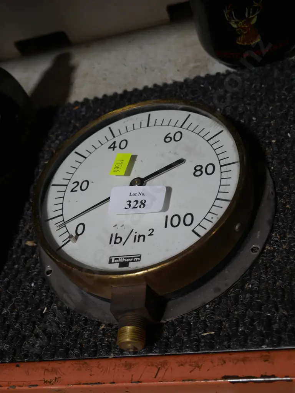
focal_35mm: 48
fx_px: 545
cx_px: 148
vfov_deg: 39.7
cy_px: 196
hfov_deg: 30.3
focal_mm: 24
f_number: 5.2
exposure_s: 1/60
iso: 200
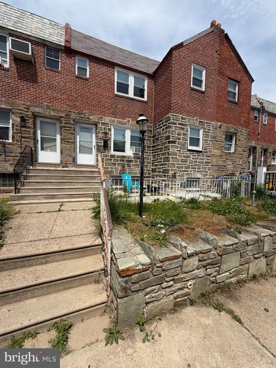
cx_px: 138
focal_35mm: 14
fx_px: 149
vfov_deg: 102.1
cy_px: 184
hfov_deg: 85.7
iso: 20
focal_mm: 2.22
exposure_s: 1/1068
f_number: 2.2
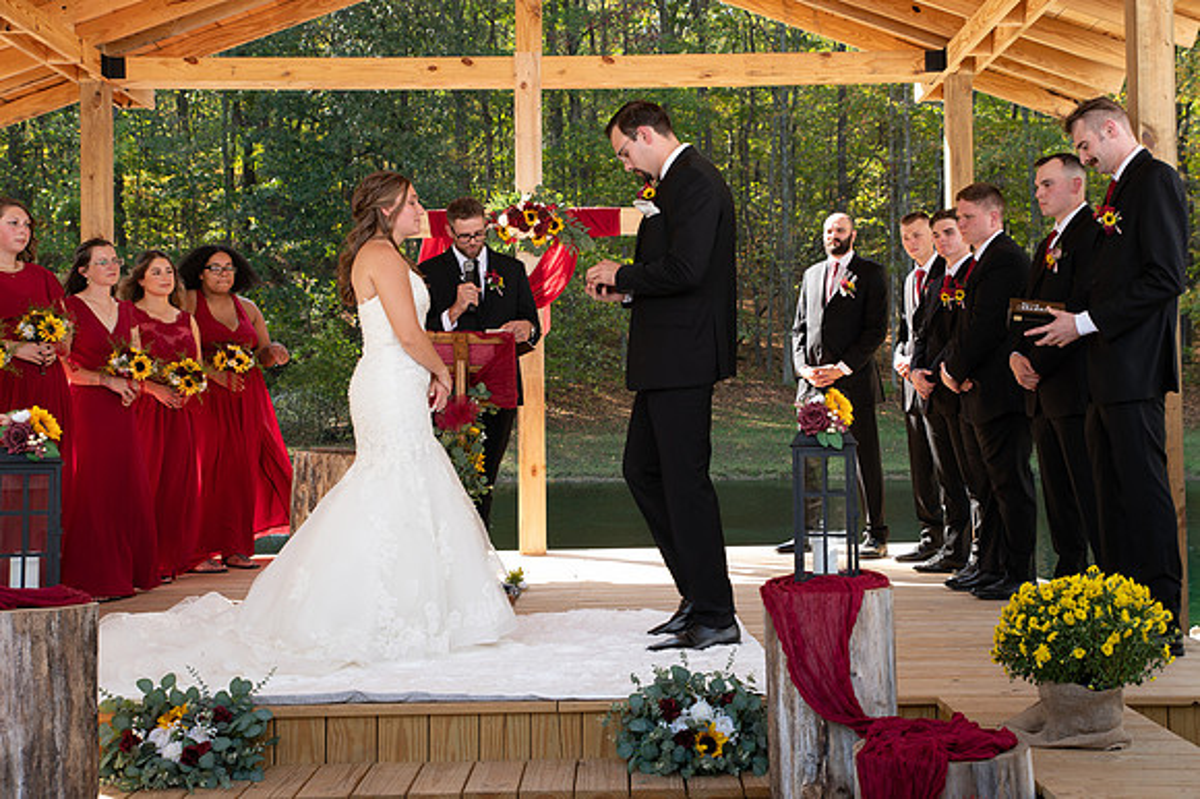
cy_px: 377
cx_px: 649
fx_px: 1455
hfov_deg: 44.8
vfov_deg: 30.7
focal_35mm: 44
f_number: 4.5
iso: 320
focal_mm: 40
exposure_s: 1/200
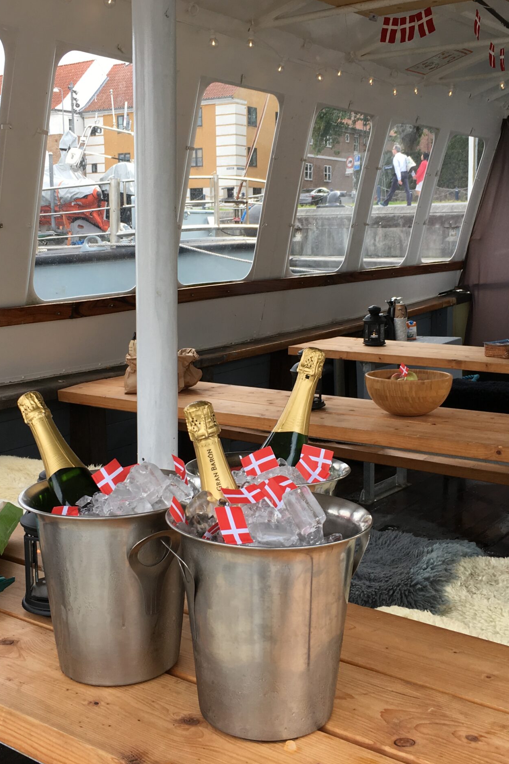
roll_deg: +0.3
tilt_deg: -9.2
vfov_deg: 47.4
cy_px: 375
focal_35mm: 41
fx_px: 869
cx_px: 260
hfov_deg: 32.6
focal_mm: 4.15
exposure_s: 1/111
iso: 25
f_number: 2.2
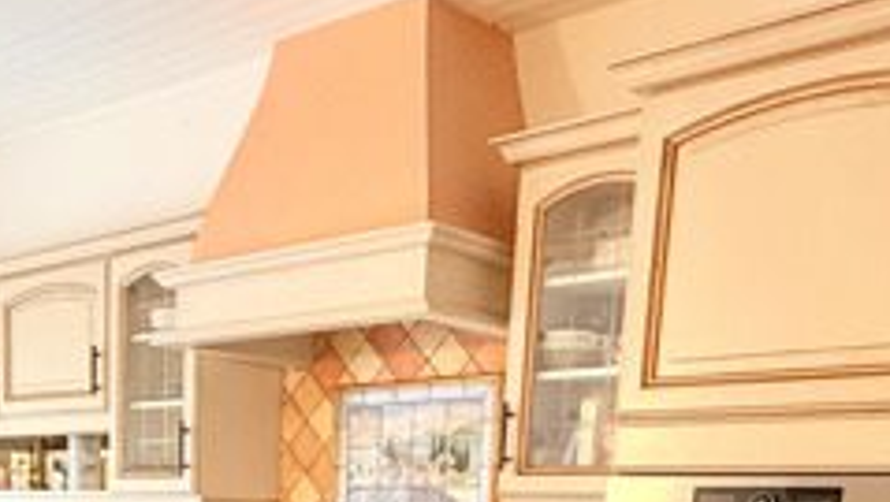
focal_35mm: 51
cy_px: 747
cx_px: 249
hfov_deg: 39.7
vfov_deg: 20.3
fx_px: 1205
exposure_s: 1/100
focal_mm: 2.22
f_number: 2.2
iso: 320
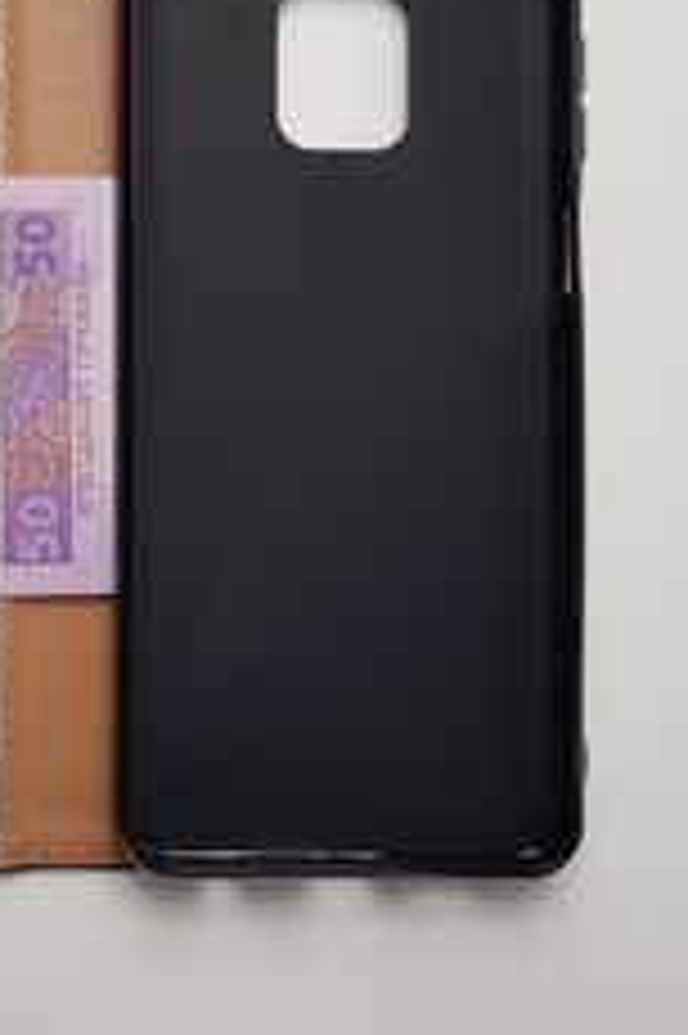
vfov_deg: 41.7
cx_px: 85
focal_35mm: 47
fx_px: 1349
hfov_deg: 27.7
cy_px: 392
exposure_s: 1/60
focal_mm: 4.2
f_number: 1.7
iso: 64
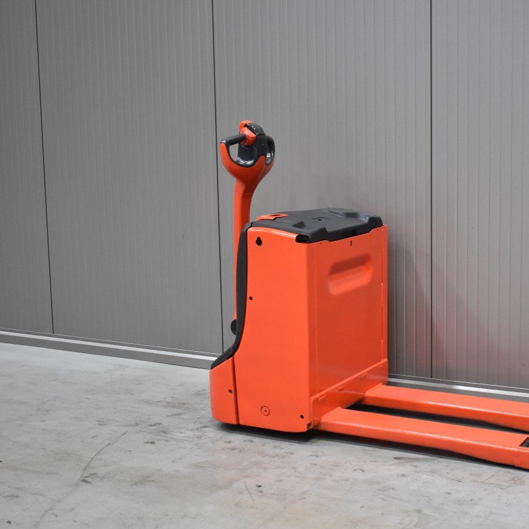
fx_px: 962
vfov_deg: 30.7
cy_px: 264
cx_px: 382
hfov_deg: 30.3
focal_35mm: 56
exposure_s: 1/60
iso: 1250
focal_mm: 29
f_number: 4.2
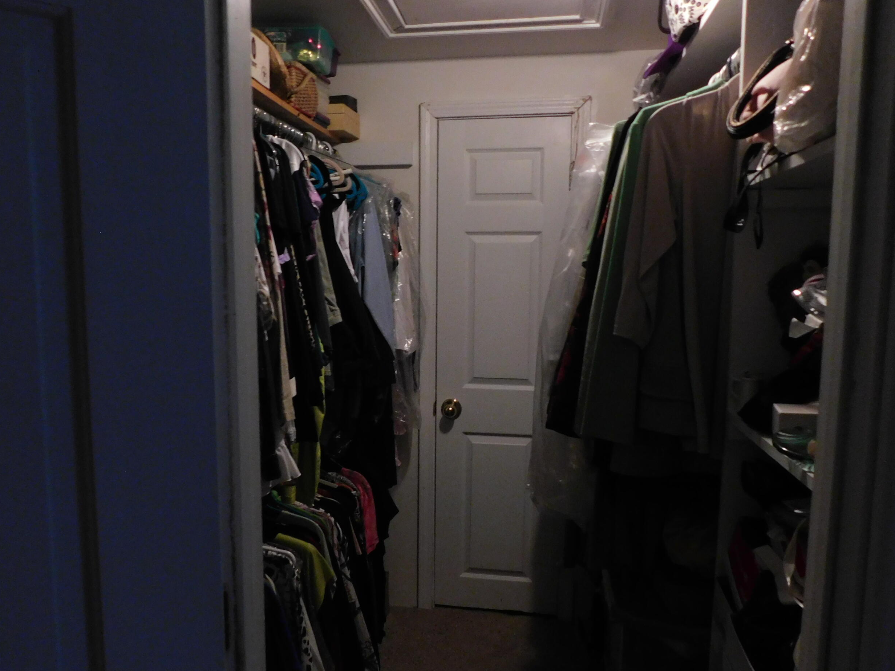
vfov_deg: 49.7
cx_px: 424
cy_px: 370
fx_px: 724
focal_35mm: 28
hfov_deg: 63.4
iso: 400
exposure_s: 1/25
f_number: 3
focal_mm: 4
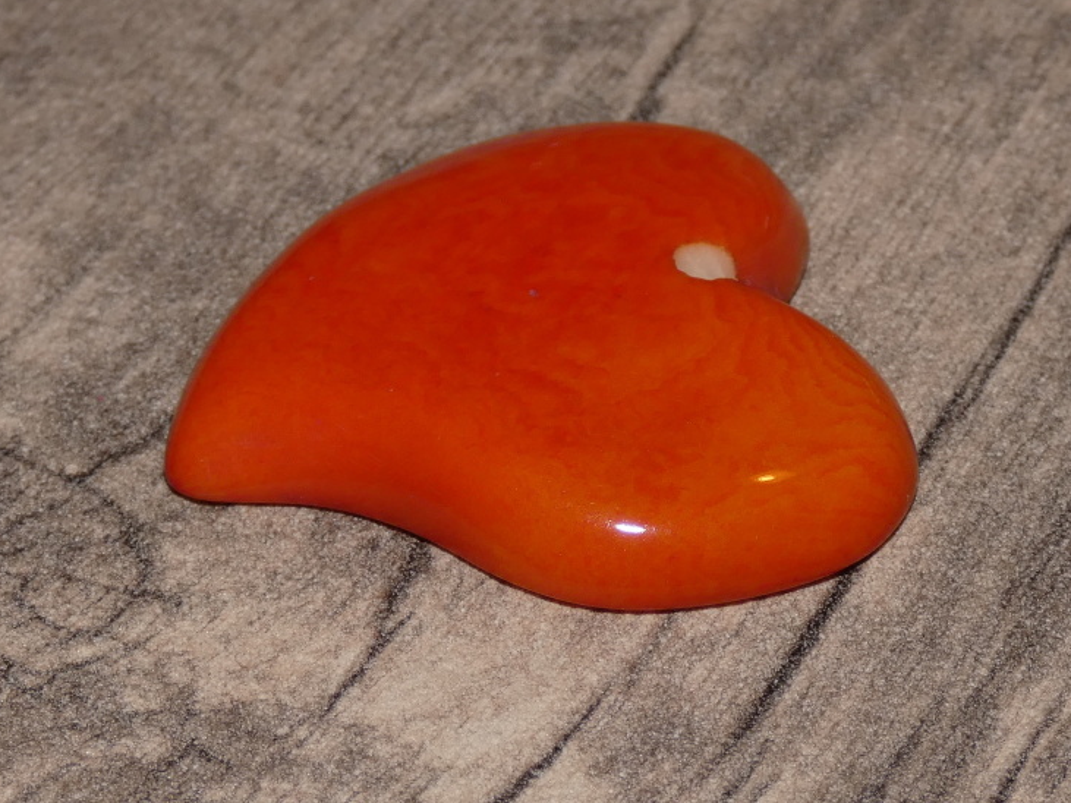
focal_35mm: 58
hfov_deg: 33.2
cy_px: 375
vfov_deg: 25.2
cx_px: 555
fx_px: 1794
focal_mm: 9.5
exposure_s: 1/125
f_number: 3.9
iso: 80
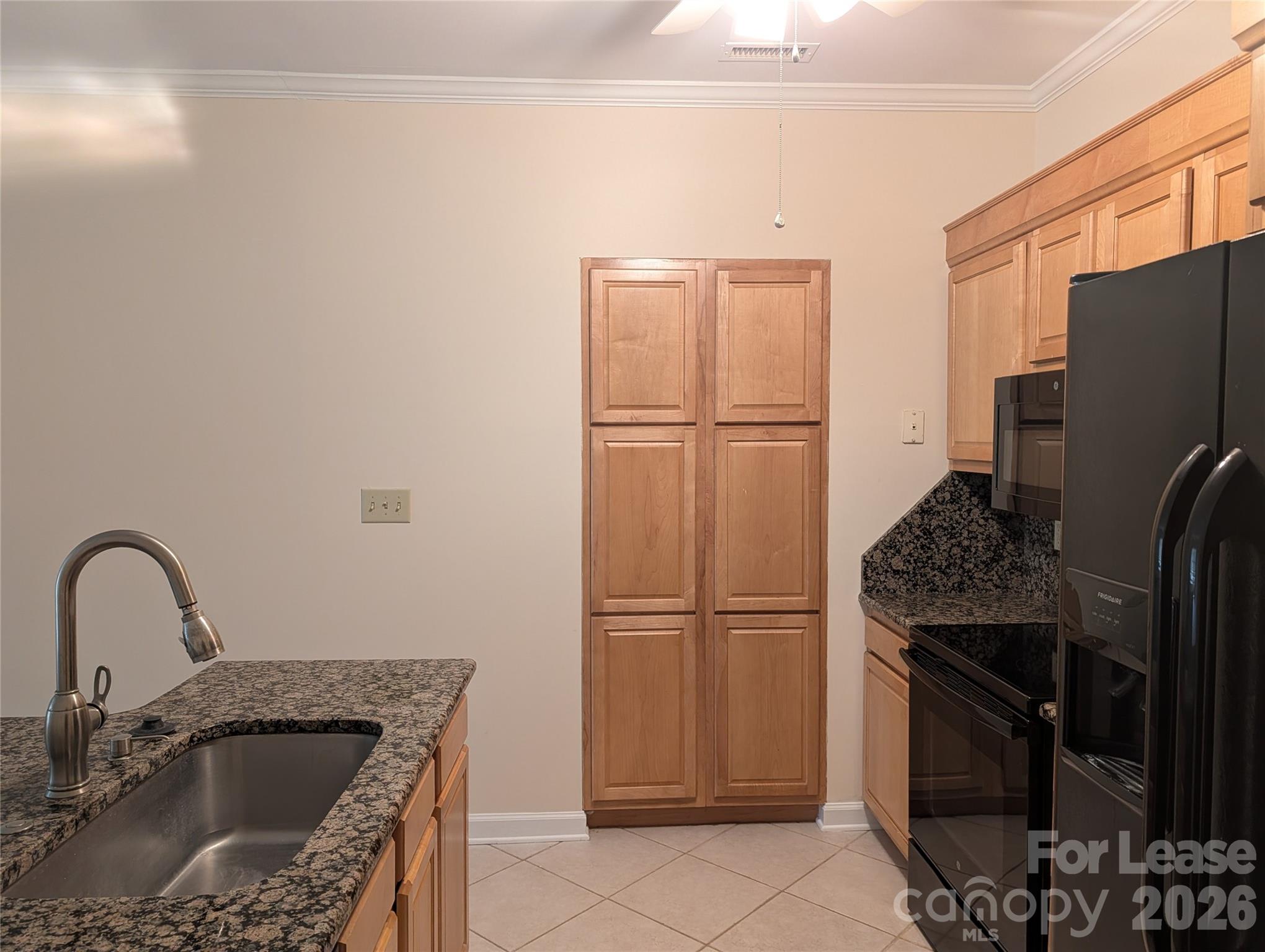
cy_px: 476
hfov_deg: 71.5
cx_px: 632
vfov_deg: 56.9
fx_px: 878
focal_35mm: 24
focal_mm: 6.9
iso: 280
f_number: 1.68
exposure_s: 1/30
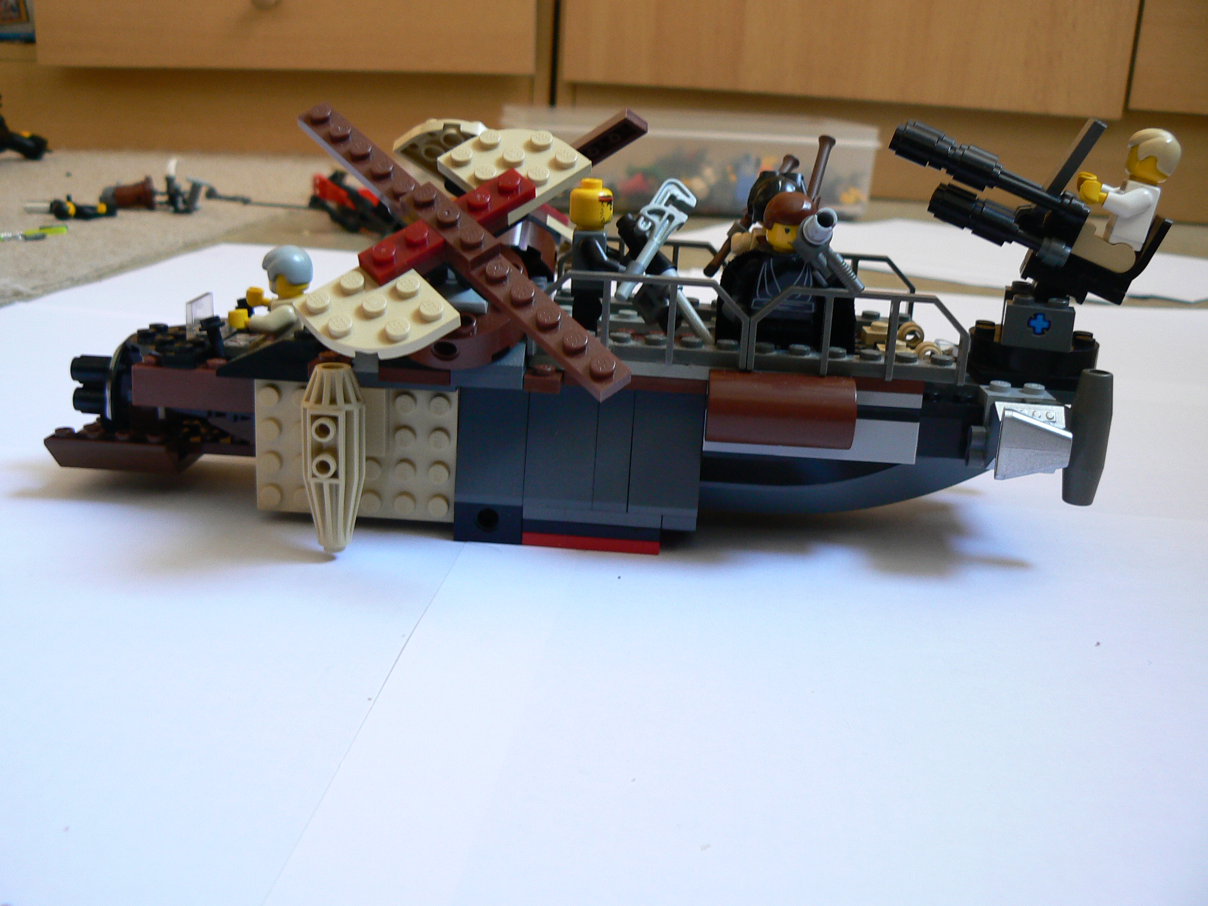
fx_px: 1256
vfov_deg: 39.7
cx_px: 604
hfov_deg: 51.4
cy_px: 453
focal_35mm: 36
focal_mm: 6
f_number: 2.8
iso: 100
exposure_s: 1/10
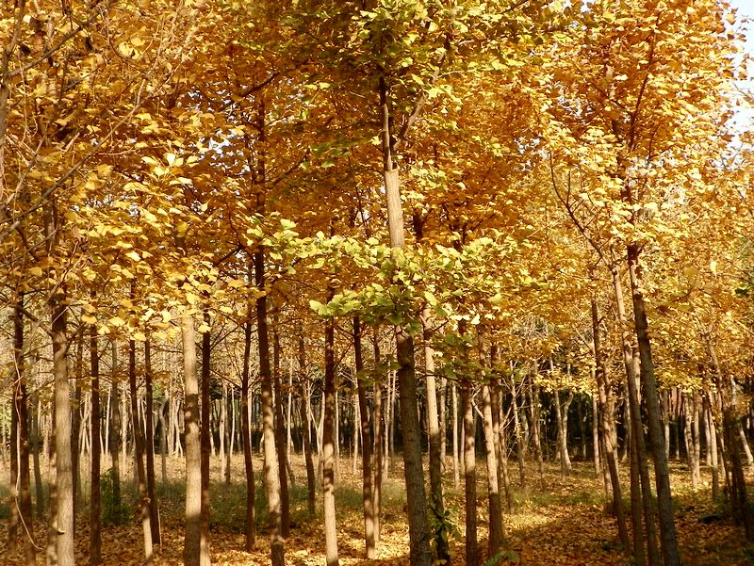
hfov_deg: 34.3
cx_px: 377
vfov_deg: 26.1
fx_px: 1221
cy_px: 283
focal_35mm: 56
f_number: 6.3
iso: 100
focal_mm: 9.9
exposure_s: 1/100
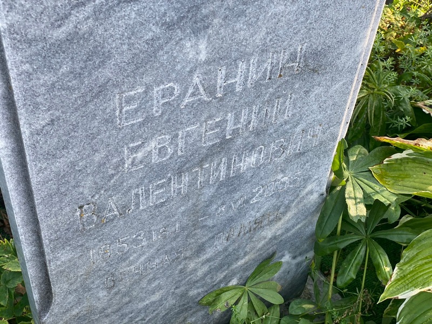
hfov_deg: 36.8
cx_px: 216
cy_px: 162
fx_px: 649
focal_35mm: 52
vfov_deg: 28.0
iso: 20
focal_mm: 6
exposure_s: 1/131
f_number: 2
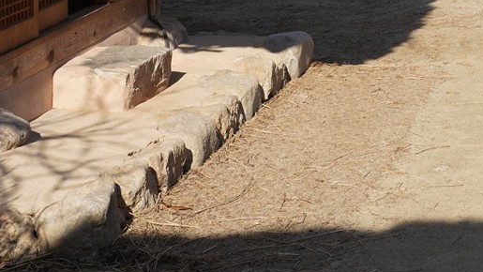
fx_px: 1563
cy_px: -148
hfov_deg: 15.7
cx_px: 795
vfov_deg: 9.6
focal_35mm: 122
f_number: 13
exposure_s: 1/100
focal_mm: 30
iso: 100
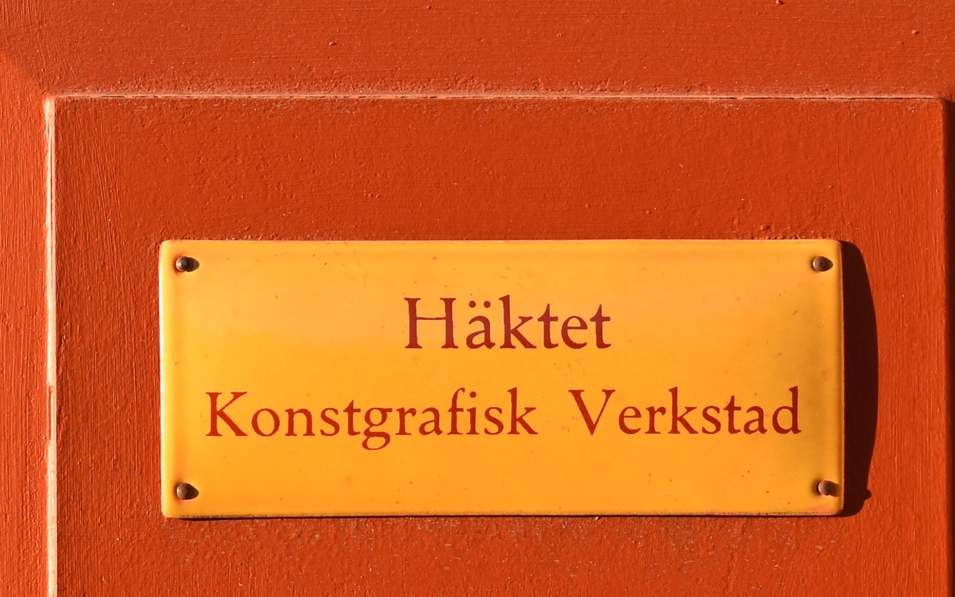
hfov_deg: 15.5
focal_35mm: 132
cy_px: 489
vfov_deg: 9.9
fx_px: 3435
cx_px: -17
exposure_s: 1/500
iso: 100
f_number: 3.2
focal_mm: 26
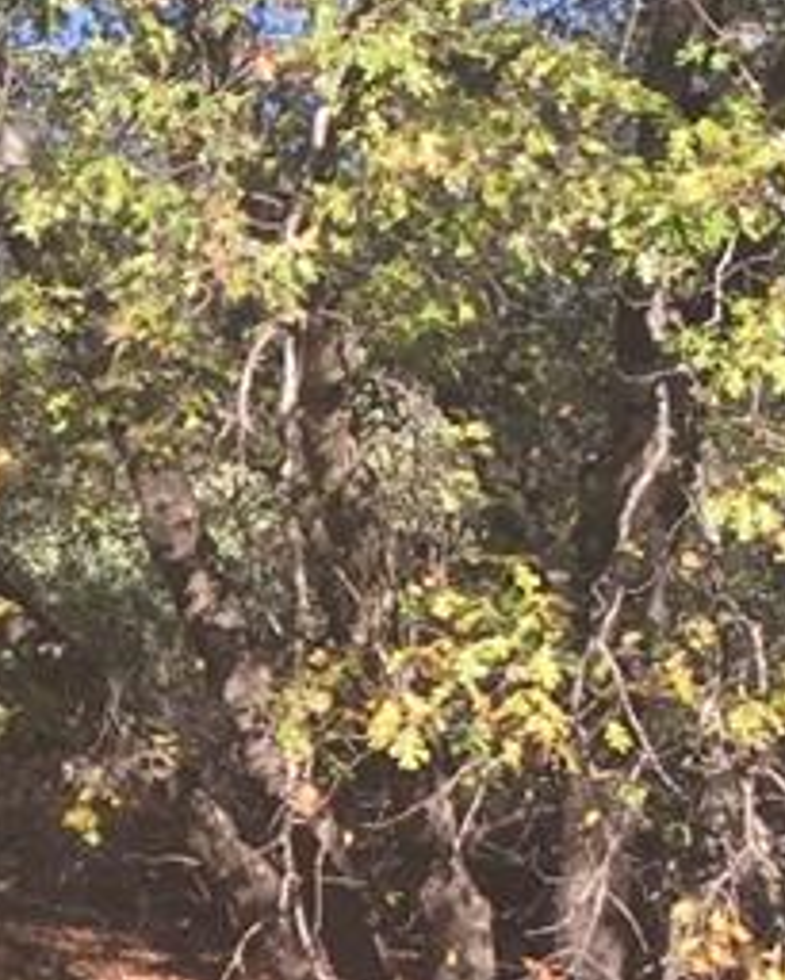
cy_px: 838
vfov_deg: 11.6
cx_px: -651
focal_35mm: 166
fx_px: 4818
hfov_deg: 8.9
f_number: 2.2
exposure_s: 1/659
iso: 32
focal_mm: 4.15
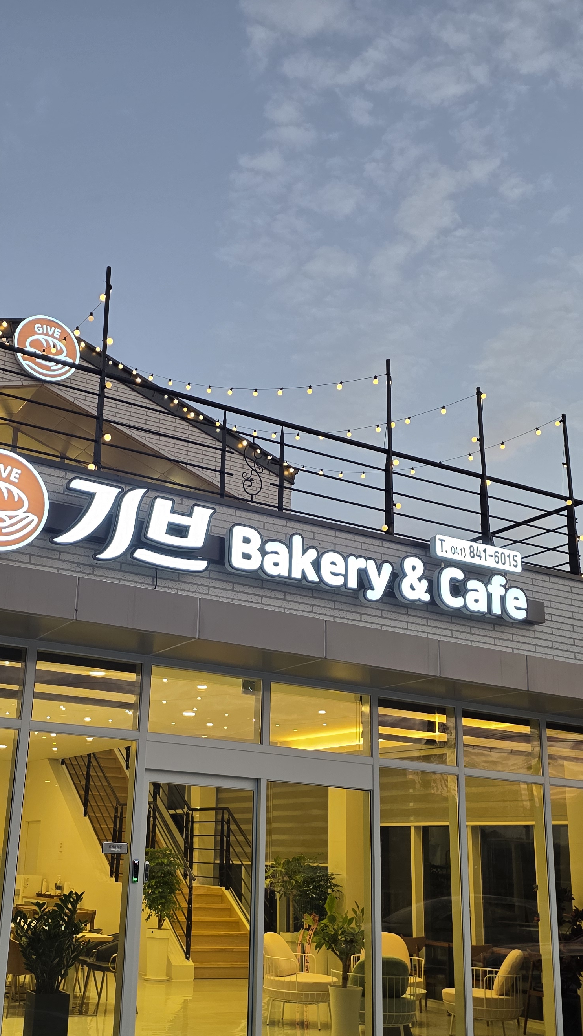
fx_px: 1044
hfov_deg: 31.0
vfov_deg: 52.7
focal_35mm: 38
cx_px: 196
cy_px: 578
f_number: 1.7
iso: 160
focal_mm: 6.3
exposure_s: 1/120
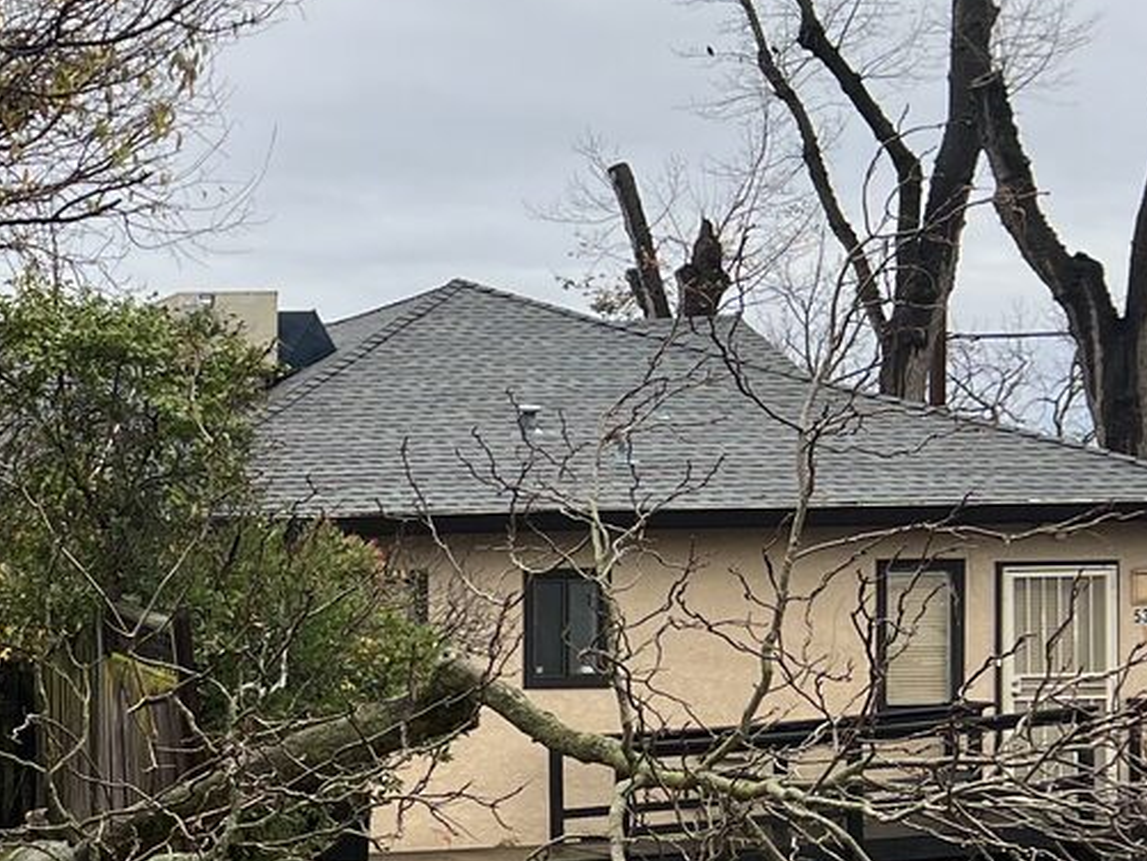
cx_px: -575
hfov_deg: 20.2
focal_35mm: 83
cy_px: 680
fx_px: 2751
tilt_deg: -0.9
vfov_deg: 17.6
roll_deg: +0.5
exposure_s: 1/295
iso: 50
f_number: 1.5
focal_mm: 5.7
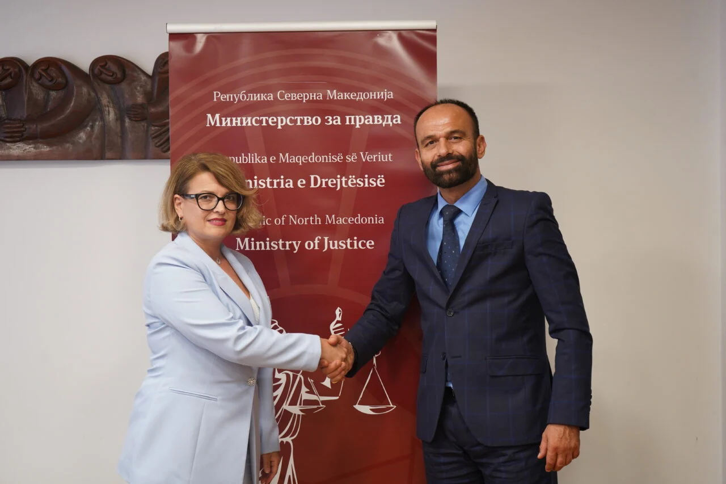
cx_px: 363
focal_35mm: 53
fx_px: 1069
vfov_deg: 25.5
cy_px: 242
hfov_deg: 37.5
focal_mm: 53
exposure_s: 1/60
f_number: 5
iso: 800
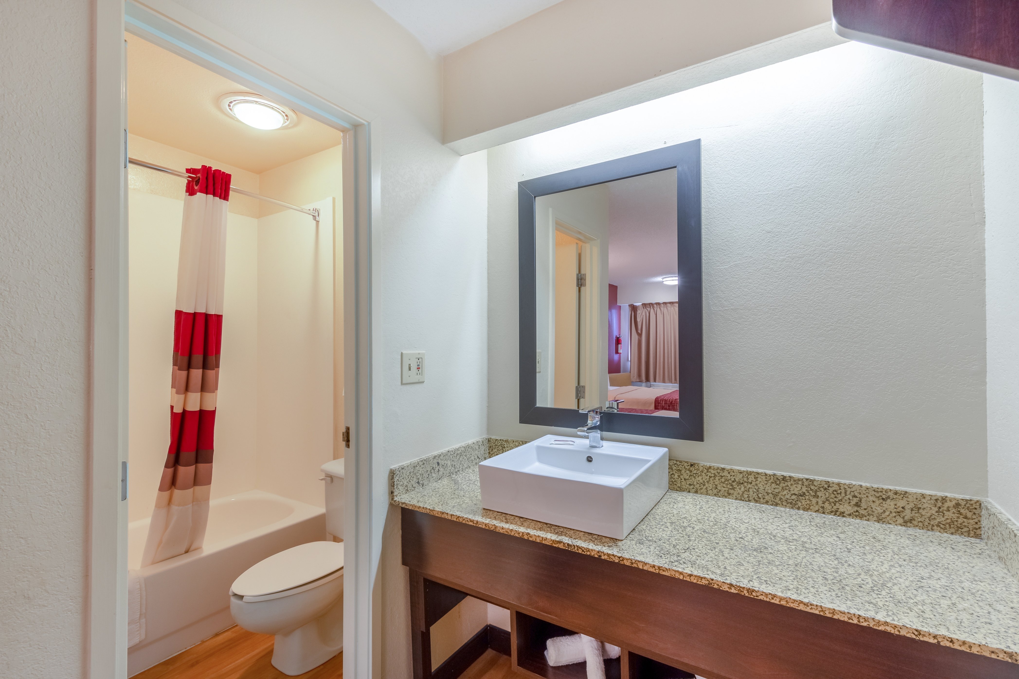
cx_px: 510
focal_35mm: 15
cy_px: 340
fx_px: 425
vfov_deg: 77.3
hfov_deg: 100.4
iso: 400
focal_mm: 10
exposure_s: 1/13
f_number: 8
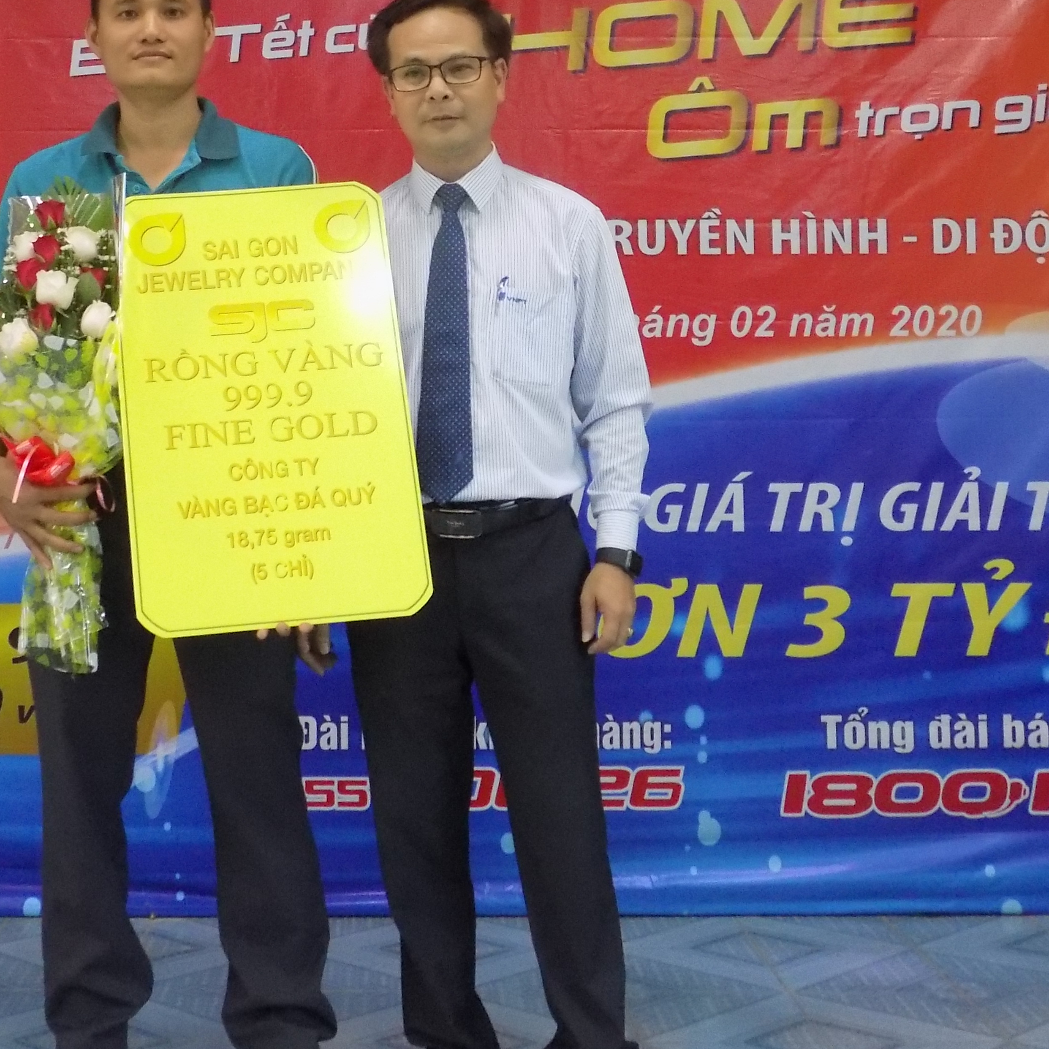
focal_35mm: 55
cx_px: 323
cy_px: 340
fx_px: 1886
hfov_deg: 30.8
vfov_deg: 30.8
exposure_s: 1/20
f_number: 3.3
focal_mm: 5.3
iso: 400
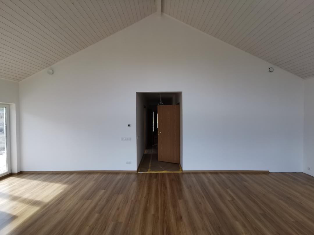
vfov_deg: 78.1
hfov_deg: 94.5
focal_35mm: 16
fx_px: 145
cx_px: 157
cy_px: 118
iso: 50
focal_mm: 2.35
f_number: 2.2
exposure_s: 1/166
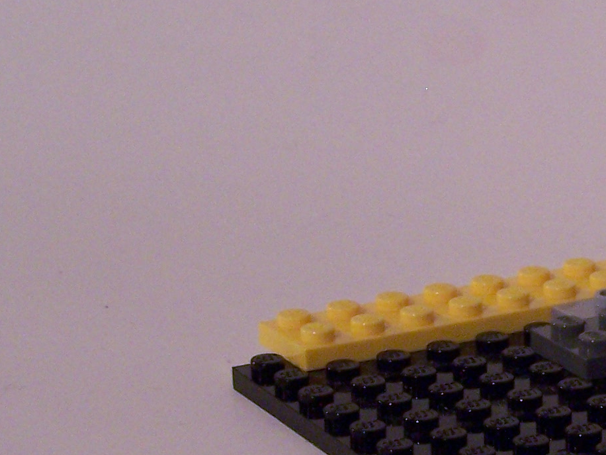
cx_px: 817
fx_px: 3151
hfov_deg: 10.7
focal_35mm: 180
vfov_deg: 8.2
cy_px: 317
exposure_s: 1/8
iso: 200
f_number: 3.2
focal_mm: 10.7
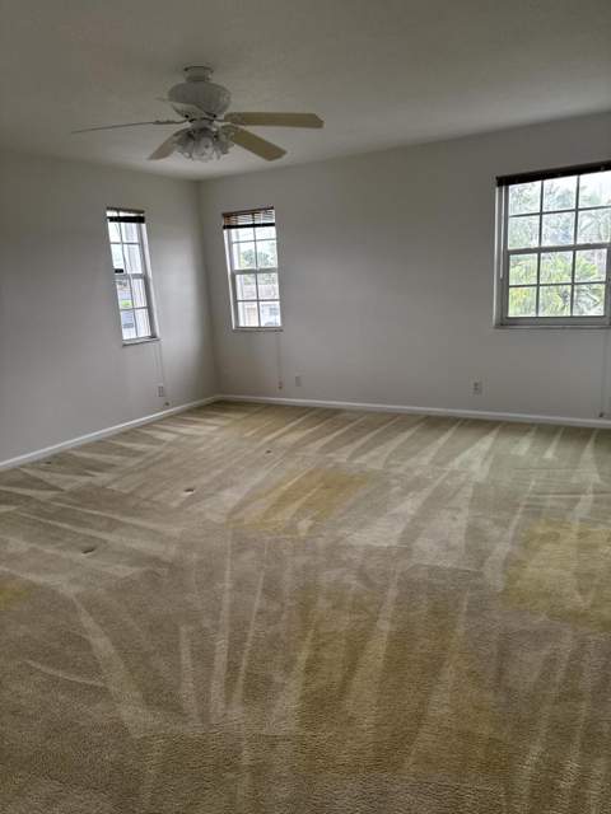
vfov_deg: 71.6
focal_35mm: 24
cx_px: 306
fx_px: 565
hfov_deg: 56.8
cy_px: 407
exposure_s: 1/151
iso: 100
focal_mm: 6.76
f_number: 1.78
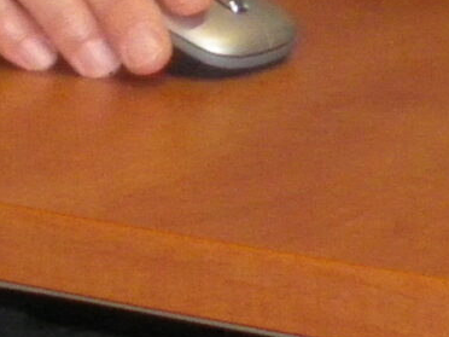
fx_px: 3217
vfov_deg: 5.8
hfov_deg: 7.9
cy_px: -449
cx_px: 558
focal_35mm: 248
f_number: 3.5
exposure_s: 1/50
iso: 400
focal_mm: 6.3
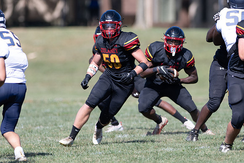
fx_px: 3860
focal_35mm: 569
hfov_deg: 3.6
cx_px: 147
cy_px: 80
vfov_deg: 2.4
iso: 140
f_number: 2.8
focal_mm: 300
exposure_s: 1/1600
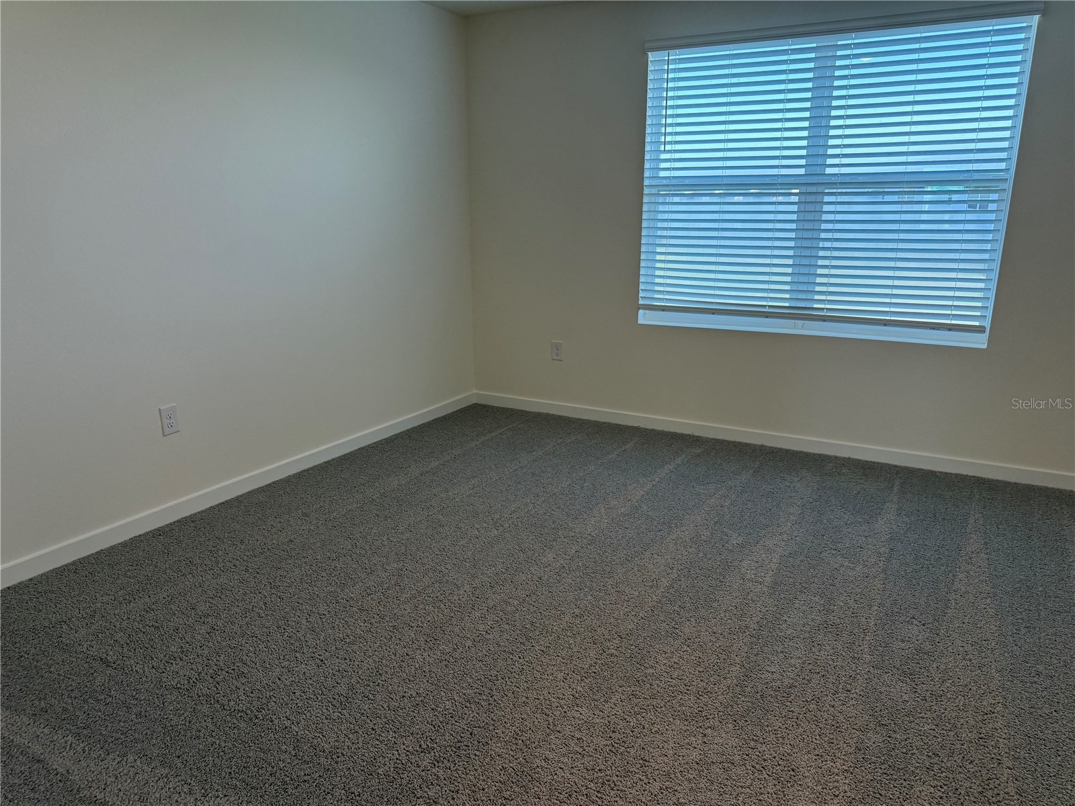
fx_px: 745
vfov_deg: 56.8
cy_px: 403
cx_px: 538
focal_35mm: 24
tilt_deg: -14.0
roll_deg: -1.2
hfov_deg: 71.6
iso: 200
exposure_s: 1/228
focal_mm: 6.76
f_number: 1.78
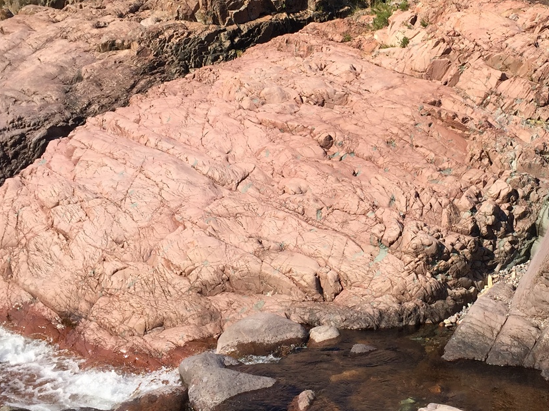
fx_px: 888
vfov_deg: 26.0
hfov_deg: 33.6
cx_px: 422
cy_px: 141
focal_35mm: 56
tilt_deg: -4.3
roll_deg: -2.4
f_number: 2.2
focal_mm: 4.15
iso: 32
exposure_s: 1/1412
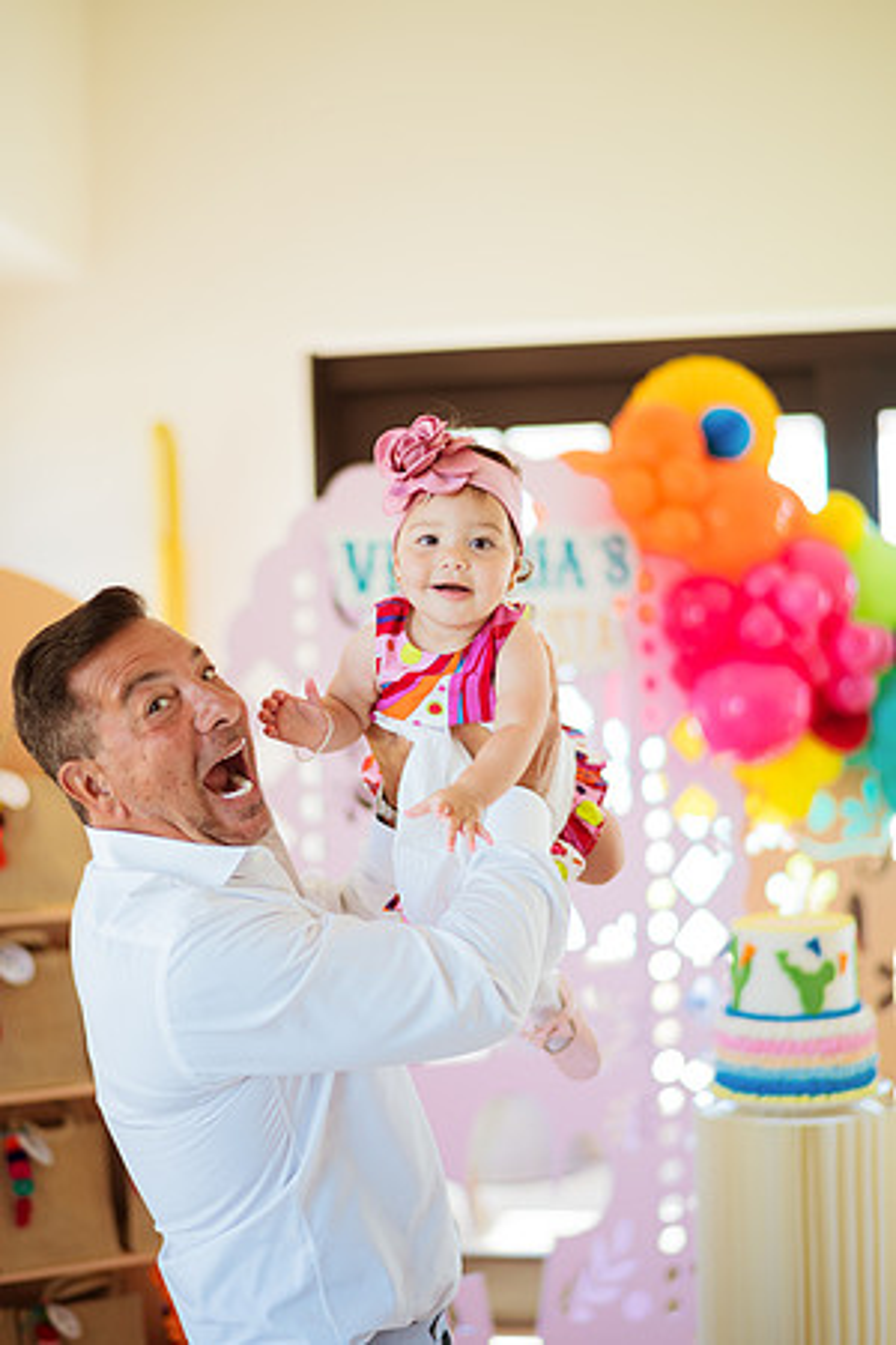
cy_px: 672
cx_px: 448
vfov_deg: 34.5
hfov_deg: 23.4
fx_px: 2165
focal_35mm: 58
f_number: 1.6
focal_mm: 58
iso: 250
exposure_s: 1/400
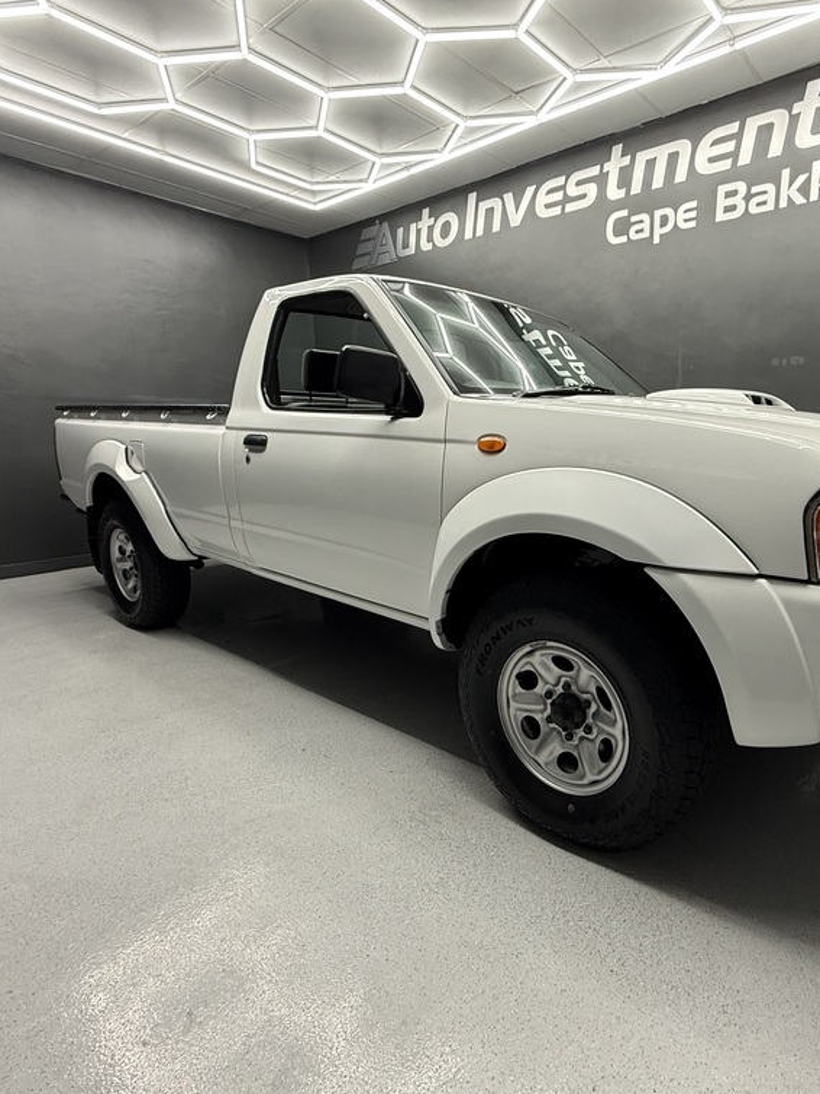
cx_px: 543
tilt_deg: -11.3
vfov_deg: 84.7
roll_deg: +0.1
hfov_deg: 66.9
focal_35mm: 19
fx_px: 600
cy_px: 555
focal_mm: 2.22
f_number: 2.2
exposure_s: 1/100
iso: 200
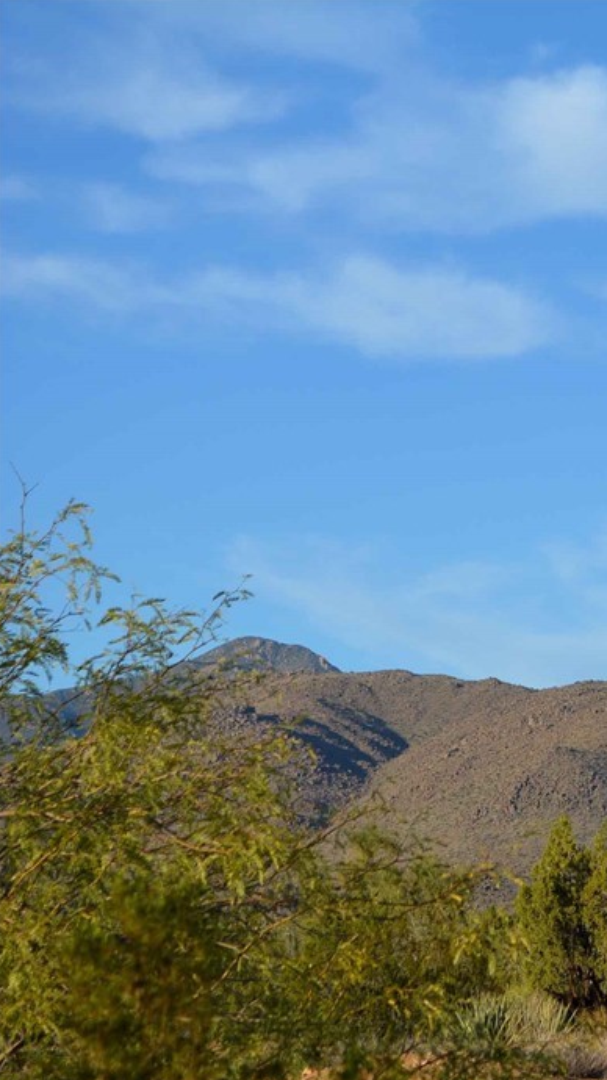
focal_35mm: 136
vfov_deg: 15.8
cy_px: 563
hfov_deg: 8.8
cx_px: 845
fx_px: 3887
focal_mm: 55
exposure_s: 1/250
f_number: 8
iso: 110
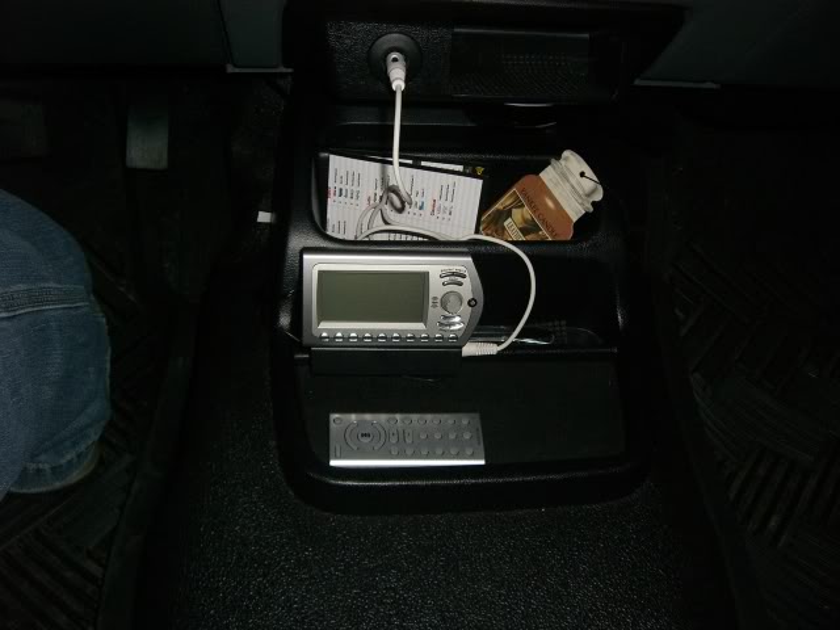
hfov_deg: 49.0
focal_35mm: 38
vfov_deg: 37.7
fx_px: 922
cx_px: 420
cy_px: 315
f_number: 2.7
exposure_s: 1/60
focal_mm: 6.2
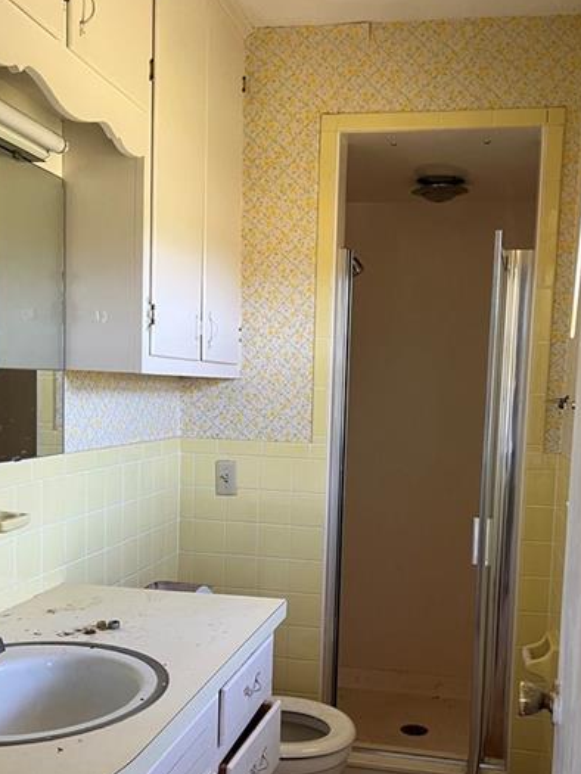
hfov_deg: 37.7
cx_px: 314
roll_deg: -1.9
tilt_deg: -3.4
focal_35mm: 38
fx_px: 850
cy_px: 476
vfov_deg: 48.6
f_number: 1.5
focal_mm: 5.7
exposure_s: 1/91
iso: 125
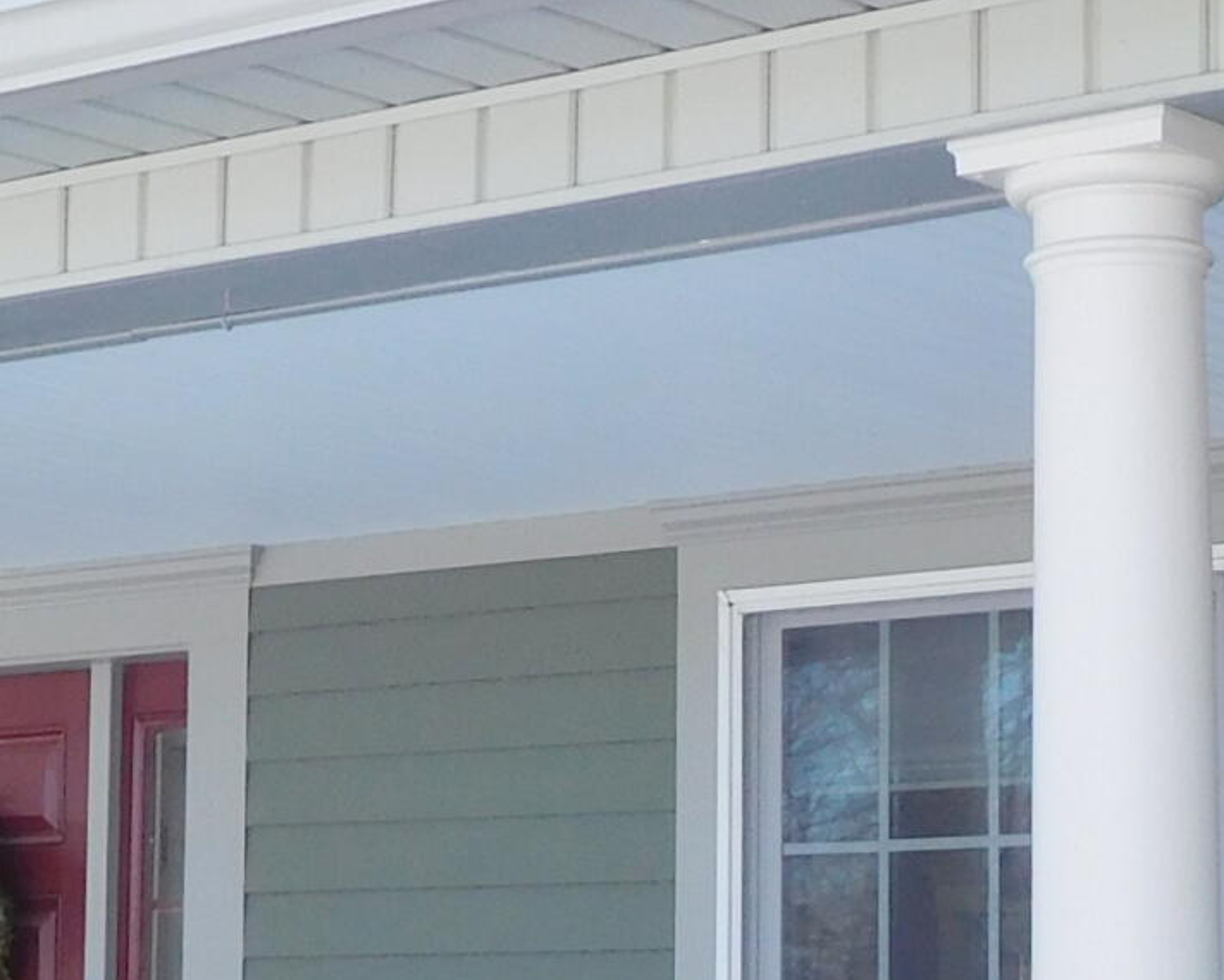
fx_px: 3732
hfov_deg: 18.6
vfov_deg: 14.9
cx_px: 627
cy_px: 737
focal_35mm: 103
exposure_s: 1/250
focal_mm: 4.5
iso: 125
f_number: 3.4
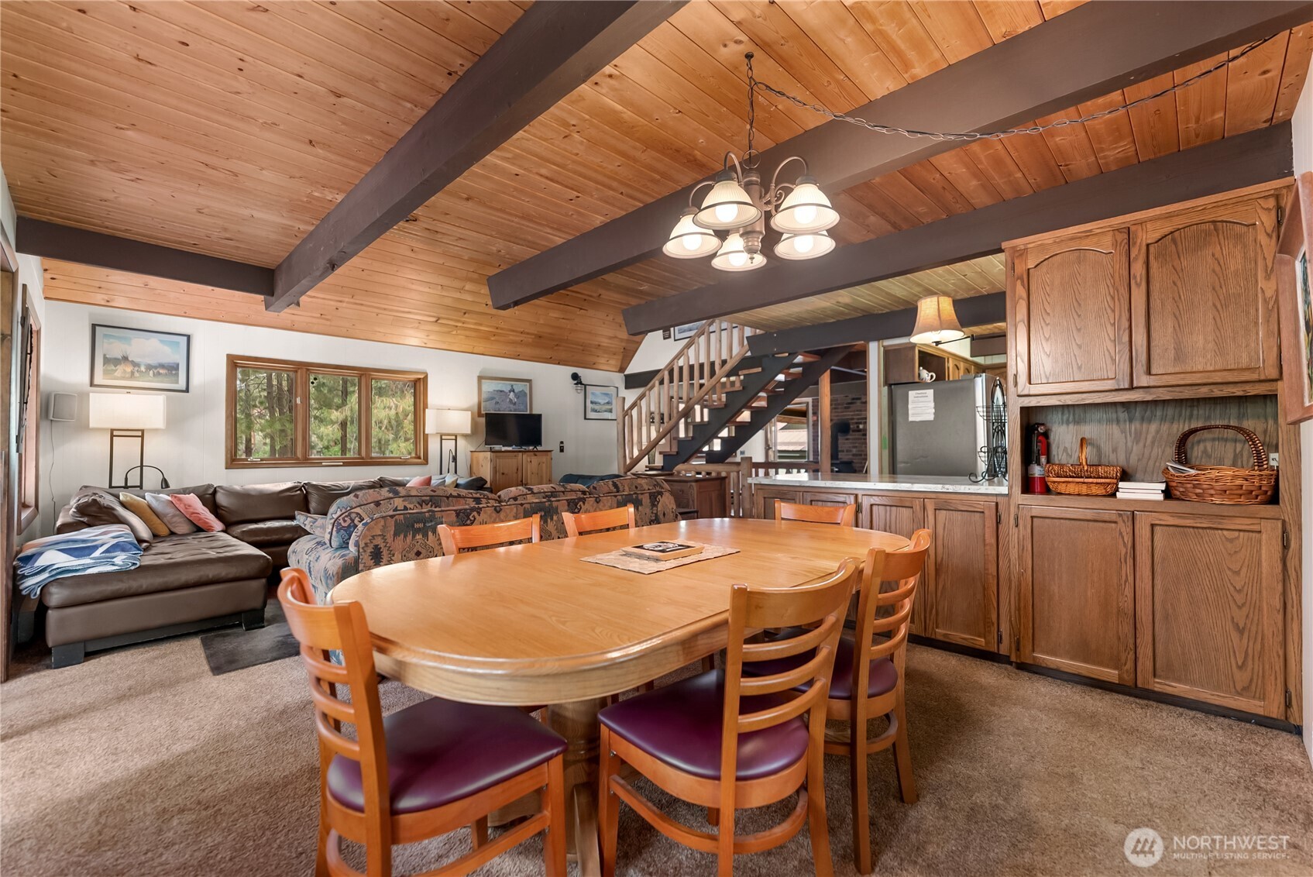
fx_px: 547
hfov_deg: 100.4
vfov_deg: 77.4
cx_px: 656
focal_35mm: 15
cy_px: 438
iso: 400
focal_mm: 15
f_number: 2.8
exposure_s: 1/15
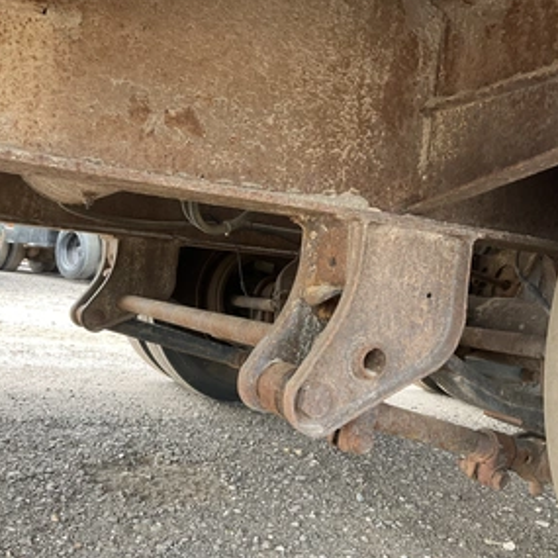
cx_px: 256
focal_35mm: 36
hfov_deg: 46.0
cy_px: 278
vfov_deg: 46.0
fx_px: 657
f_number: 1.8
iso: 64
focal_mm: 3
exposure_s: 1/115
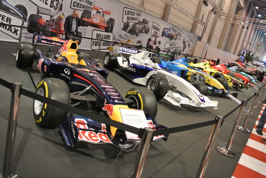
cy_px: 89
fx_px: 229
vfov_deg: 42.4
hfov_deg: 60.3
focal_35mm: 31
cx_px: 133
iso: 1600
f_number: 3.8
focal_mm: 11.8
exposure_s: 1/160
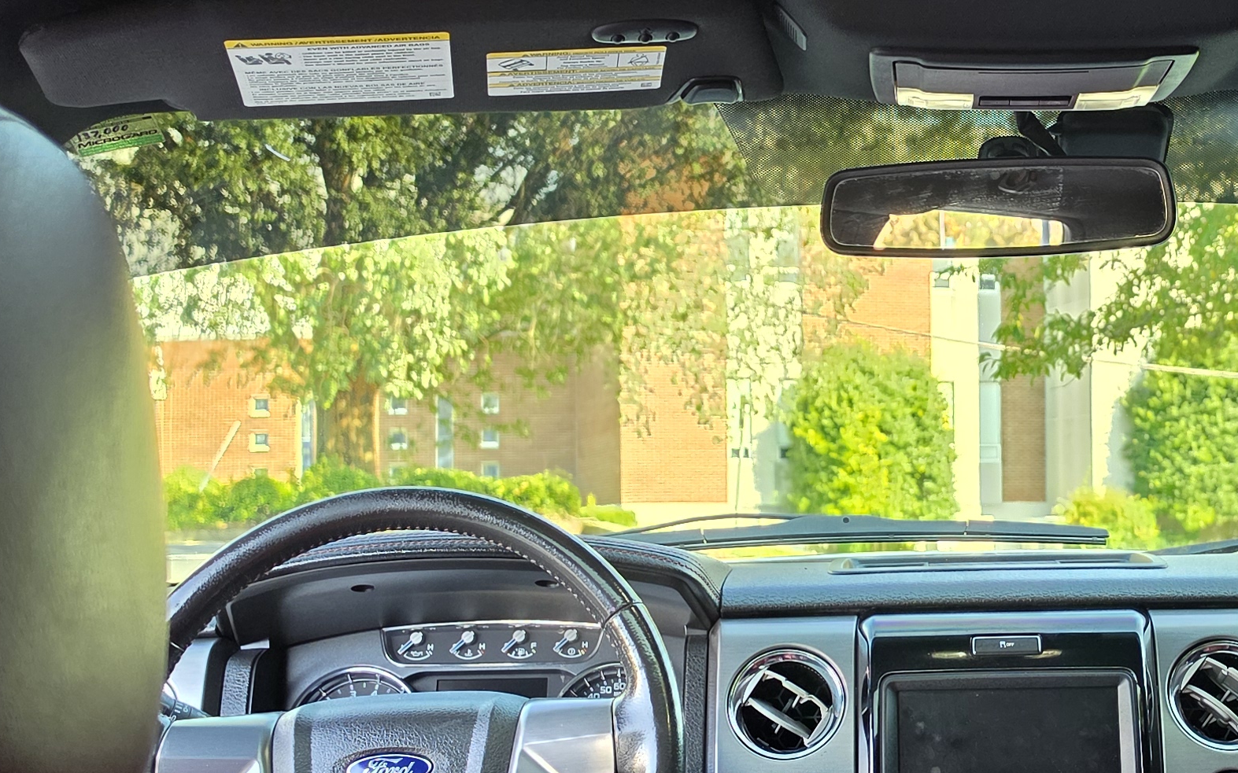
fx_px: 2092
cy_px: 492
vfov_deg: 20.9
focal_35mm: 62
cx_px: 996
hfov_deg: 32.1
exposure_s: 1/180
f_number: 1.4
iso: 125
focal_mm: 6.5
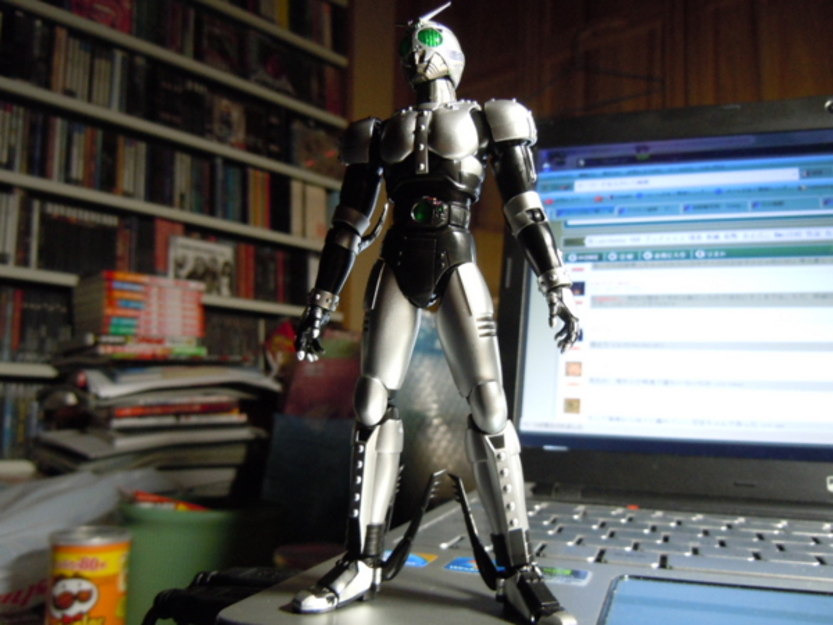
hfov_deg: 60.0
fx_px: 722
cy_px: 312
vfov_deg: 46.8
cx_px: 416
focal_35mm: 30
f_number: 3.5
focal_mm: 5.4
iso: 400
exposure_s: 1/13
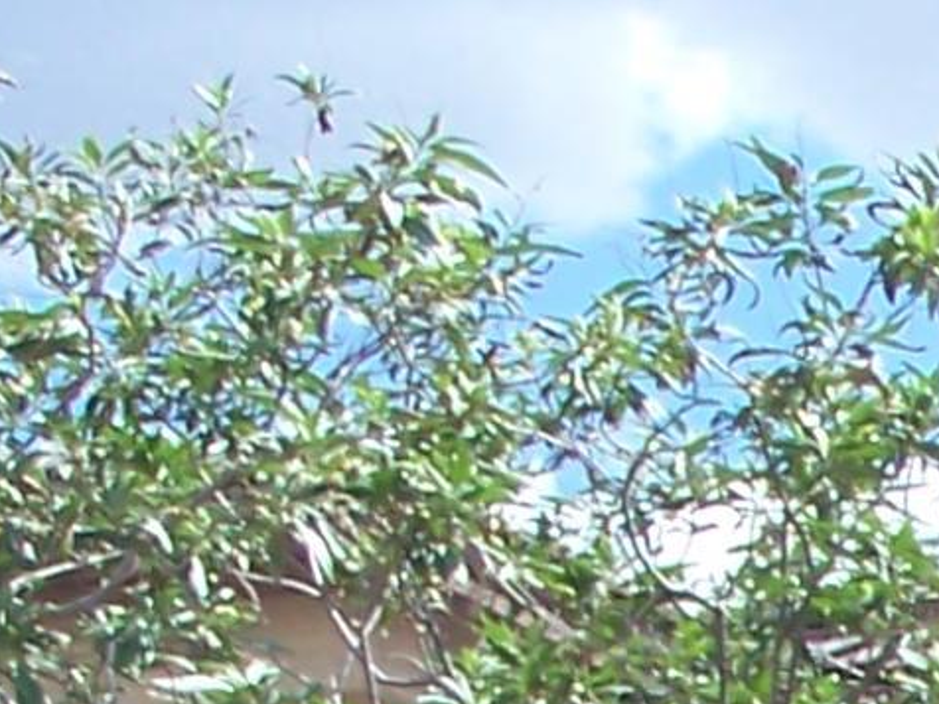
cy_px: 1996
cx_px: 2213
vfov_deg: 3.9
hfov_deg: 5.2
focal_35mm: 372
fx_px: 10091
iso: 64
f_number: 3.1
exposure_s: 1/500
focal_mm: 9.8
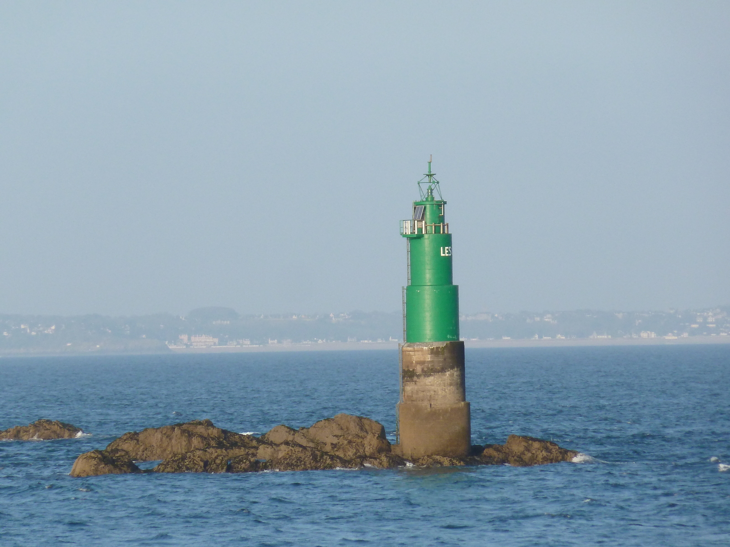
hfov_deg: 5.3
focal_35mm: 374
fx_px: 7887
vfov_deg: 4.0
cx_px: 365
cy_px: 274
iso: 160
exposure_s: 1/500
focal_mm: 49.2
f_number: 4.9
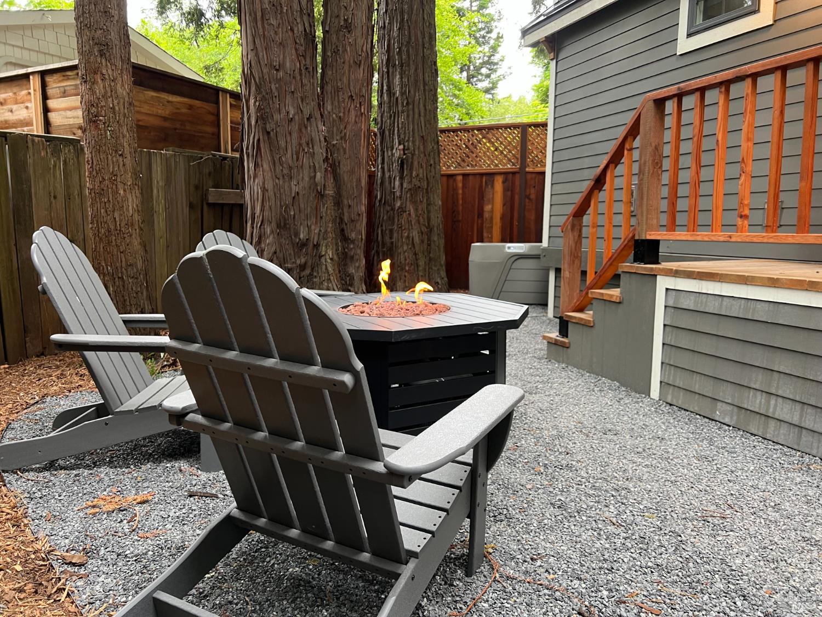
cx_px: 411
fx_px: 617
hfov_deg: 67.3
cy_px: 308
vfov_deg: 53.1
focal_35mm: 26
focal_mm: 5.7
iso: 80
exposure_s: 1/60
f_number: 1.5
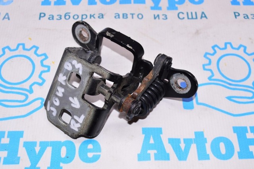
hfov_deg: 41.2
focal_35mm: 48
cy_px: 84
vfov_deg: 28.0
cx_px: 127
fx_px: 338
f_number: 8
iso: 1600
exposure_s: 1/160
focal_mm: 32
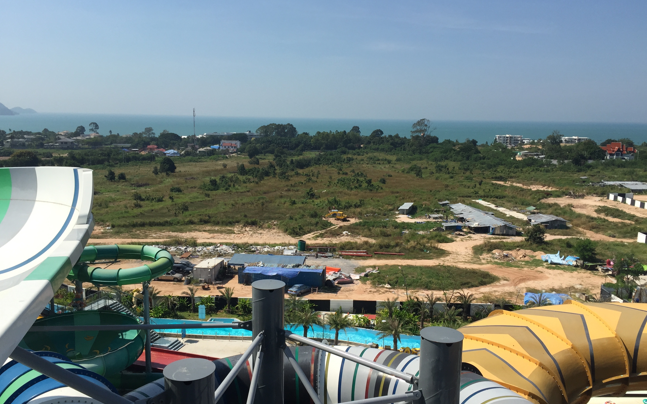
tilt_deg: -10.1
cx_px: 325
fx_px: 547
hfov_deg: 61.2
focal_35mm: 31
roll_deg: -1.7
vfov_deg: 40.6
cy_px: 219
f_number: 2.2
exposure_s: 1/2639
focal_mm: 4.15
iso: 32
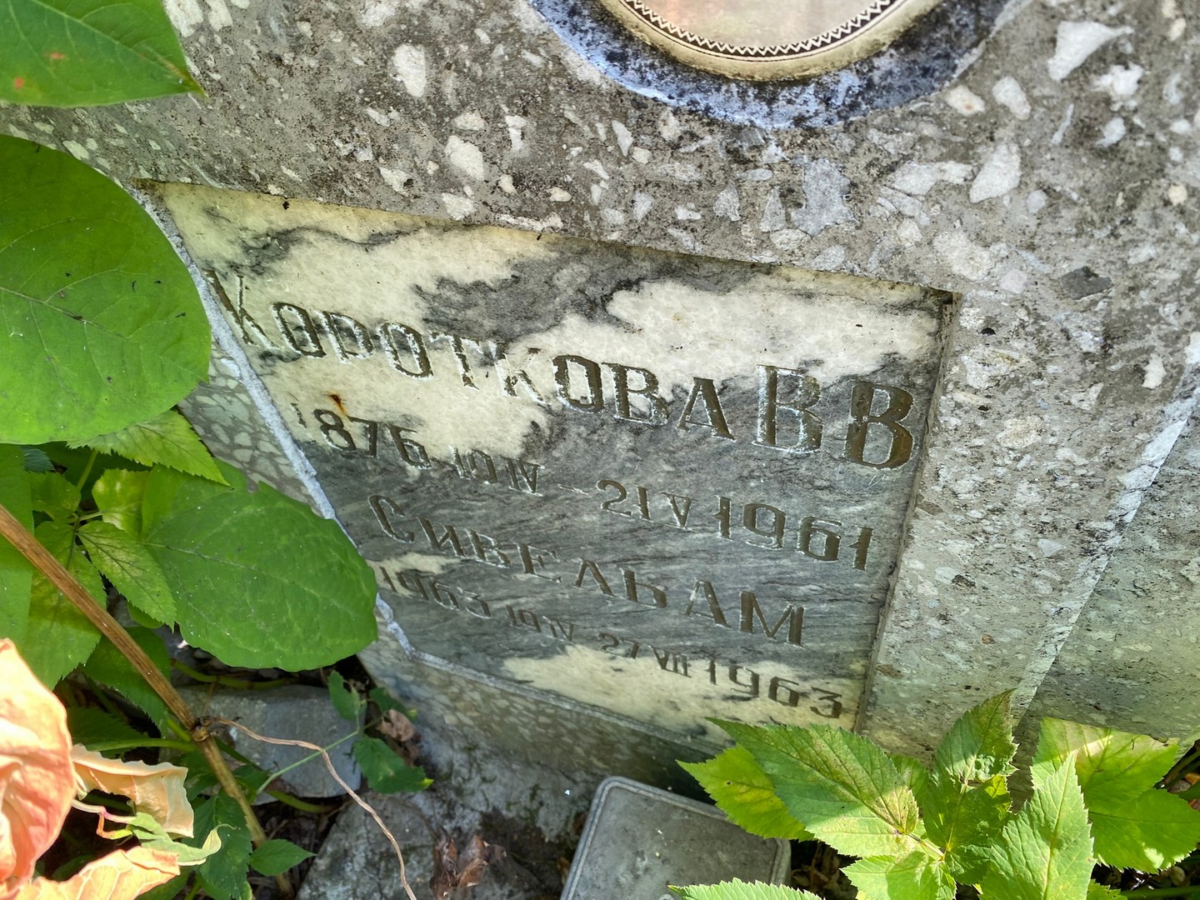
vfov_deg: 53.1
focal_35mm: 26
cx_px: 600
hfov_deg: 67.3
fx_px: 901
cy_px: 450
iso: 32
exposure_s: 1/143
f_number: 1.8
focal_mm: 4.25
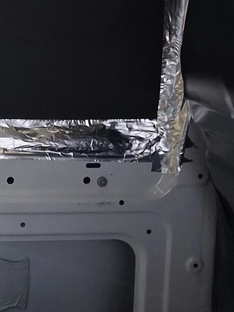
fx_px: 956
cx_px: -116
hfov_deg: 13.2
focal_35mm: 106
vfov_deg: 17.7
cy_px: -54
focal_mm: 4
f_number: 1.8
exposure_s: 1/120
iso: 400
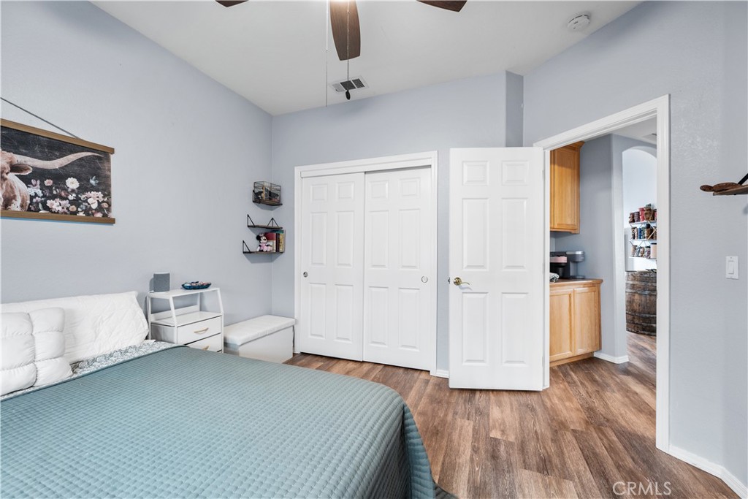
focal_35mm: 14
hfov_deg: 104.2
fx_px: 291
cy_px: 250
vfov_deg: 81.2
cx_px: 374
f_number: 8
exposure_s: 1.6
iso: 100
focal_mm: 14
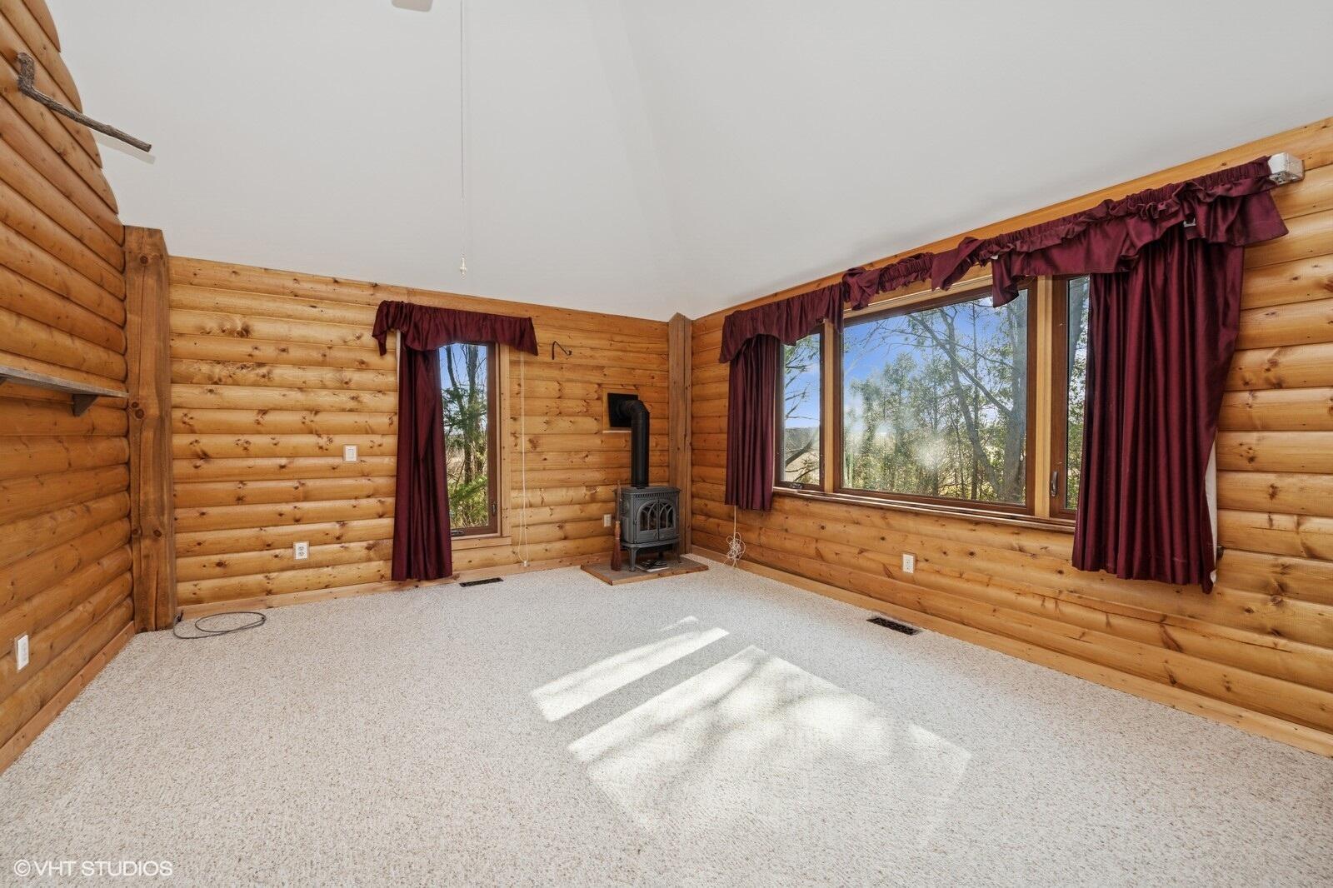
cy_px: 444
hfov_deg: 104.3
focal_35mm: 14
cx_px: 666
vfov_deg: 81.2
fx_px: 518
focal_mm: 14
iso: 200
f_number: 8
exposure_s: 1/25
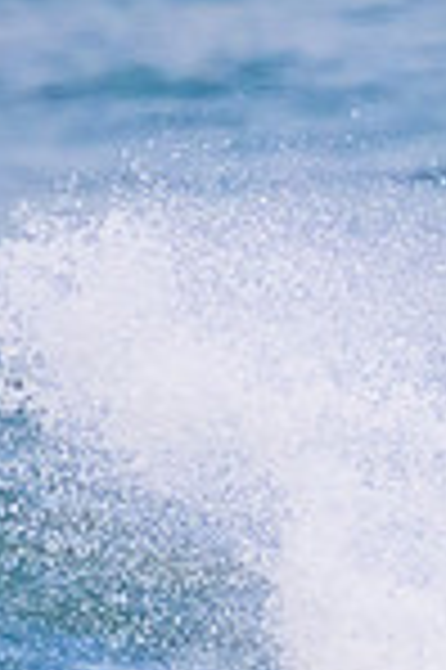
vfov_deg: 0.6
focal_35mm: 3254
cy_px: 857
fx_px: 60606
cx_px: 1081
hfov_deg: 0.4
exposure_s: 1/2000
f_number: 11
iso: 5000
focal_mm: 800
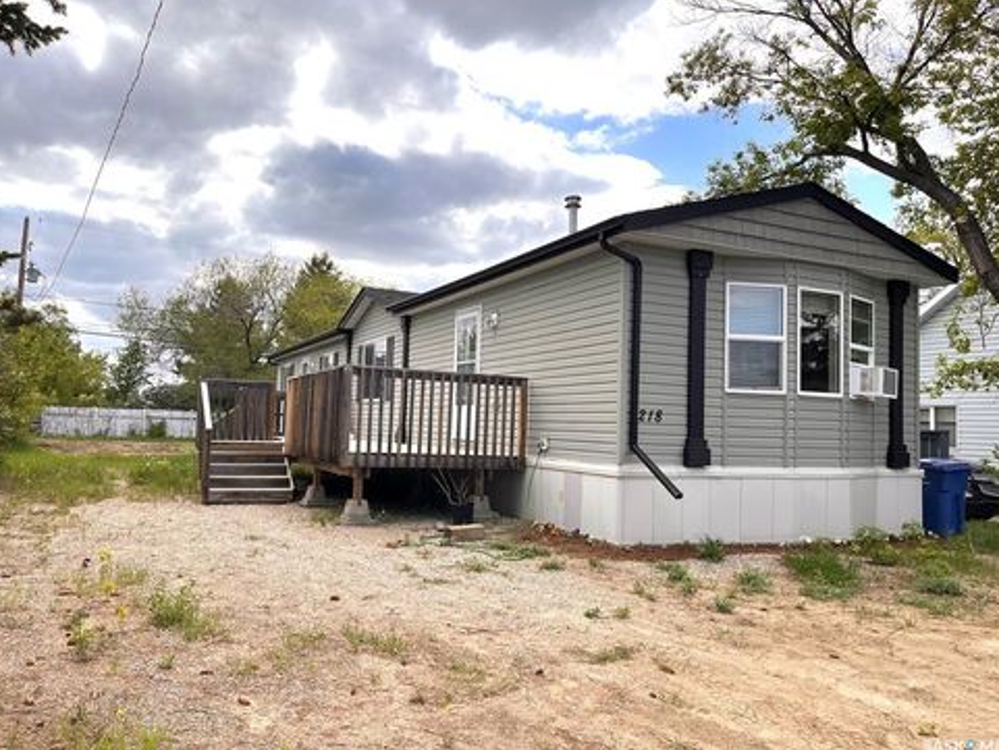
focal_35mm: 27
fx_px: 779
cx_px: 505
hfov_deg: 65.3
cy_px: 365
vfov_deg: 51.4
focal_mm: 5.1
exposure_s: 1/3049
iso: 50
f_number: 1.6
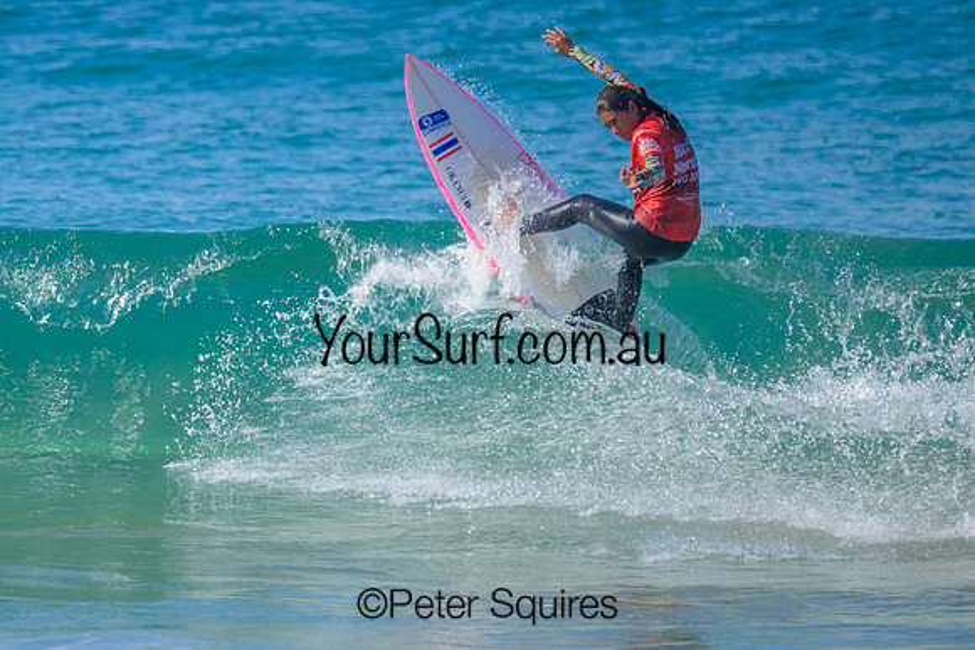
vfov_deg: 1.3
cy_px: 316
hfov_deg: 1.9
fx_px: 29754
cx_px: 306
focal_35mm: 1098
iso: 450
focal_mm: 800
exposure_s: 1/2000
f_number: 6.3
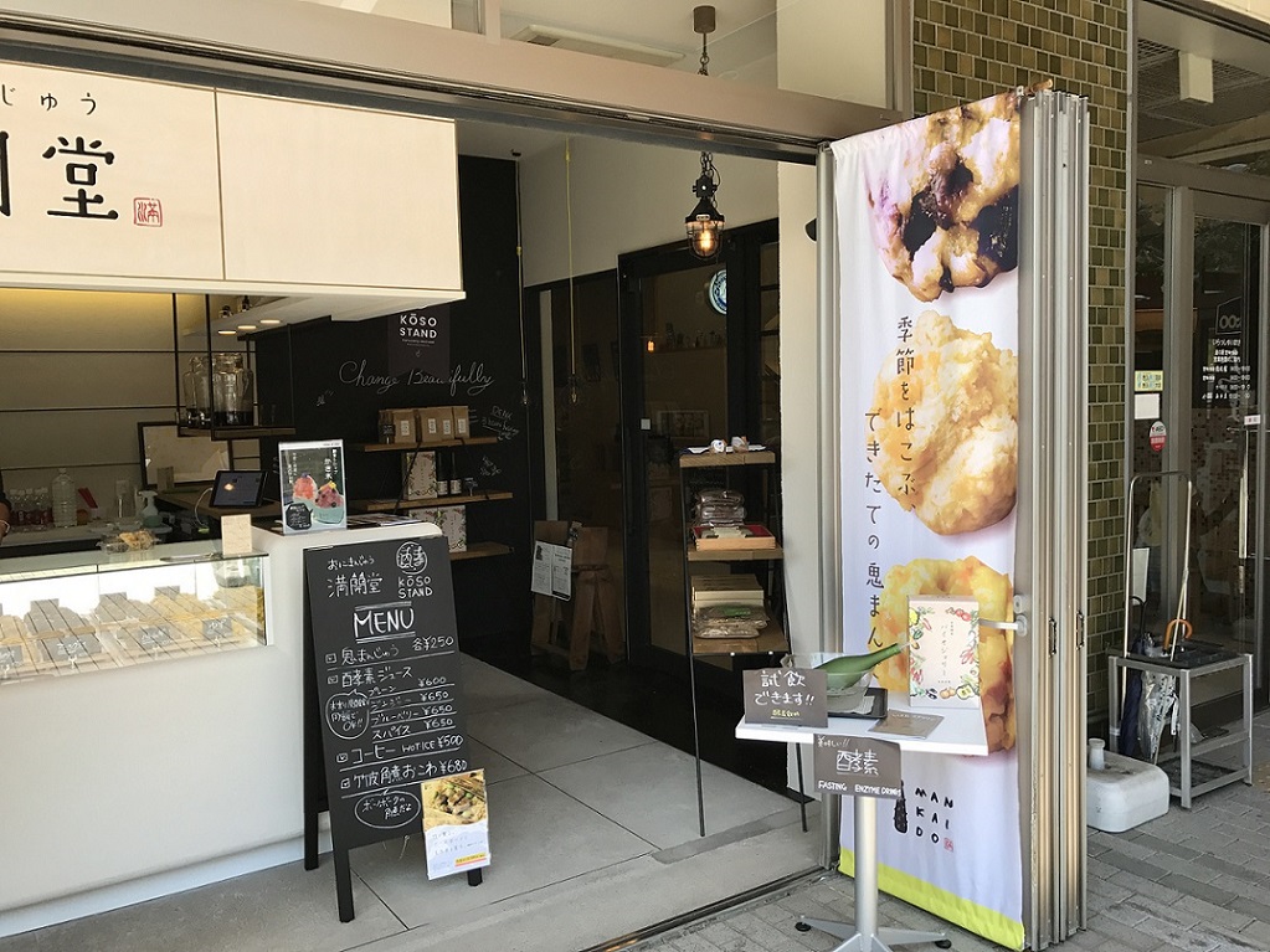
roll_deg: +1.3
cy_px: 476
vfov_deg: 49.7
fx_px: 1027
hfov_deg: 63.4
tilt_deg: -4.2
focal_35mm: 28
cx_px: 635
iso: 20
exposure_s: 1/399
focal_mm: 3.99
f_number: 1.8
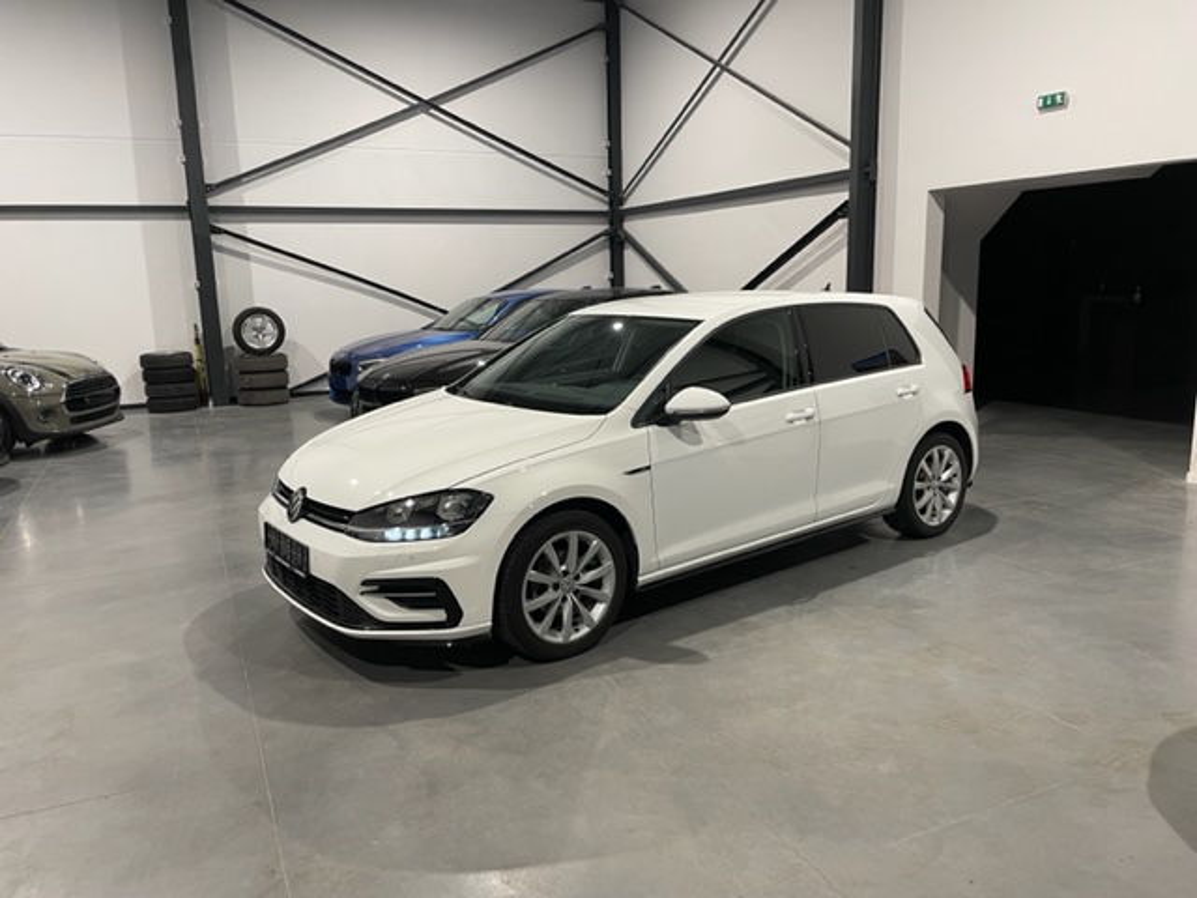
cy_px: 449
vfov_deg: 53.1
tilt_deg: -11.7
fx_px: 899
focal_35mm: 26
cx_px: 598
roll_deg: +1.0
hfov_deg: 67.3
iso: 64
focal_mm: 4.2
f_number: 1.6
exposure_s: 1/50
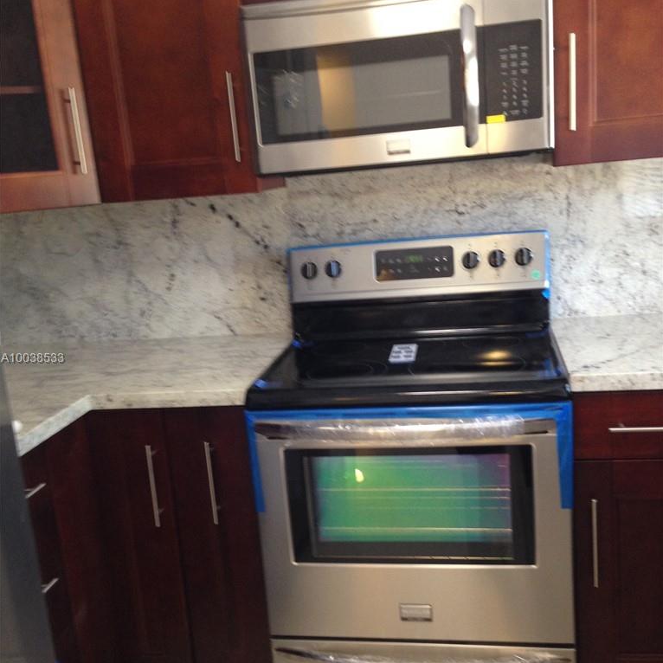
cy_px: 359
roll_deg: +4.6
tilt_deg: -11.6
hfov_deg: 42.8
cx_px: 332
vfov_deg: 42.8
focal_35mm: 39
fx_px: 845
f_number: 2.4
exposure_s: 1/20
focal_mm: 4.12
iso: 125
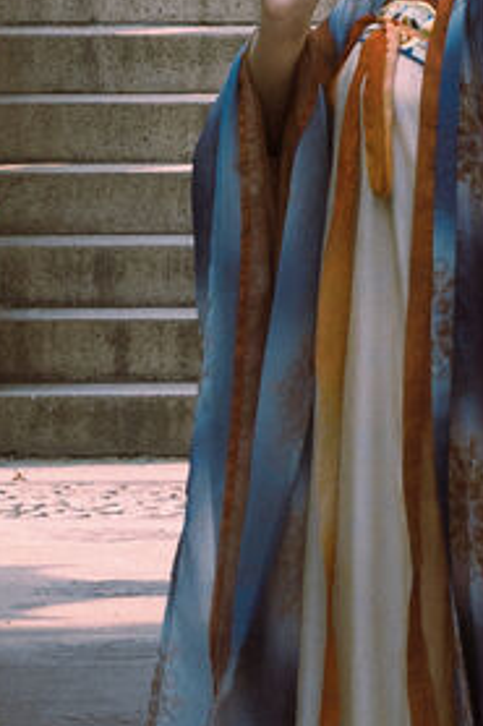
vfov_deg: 4.5
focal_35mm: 454
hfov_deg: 3.0
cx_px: 512
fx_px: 9147
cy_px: -930
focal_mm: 70
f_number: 11
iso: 500
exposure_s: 1/320
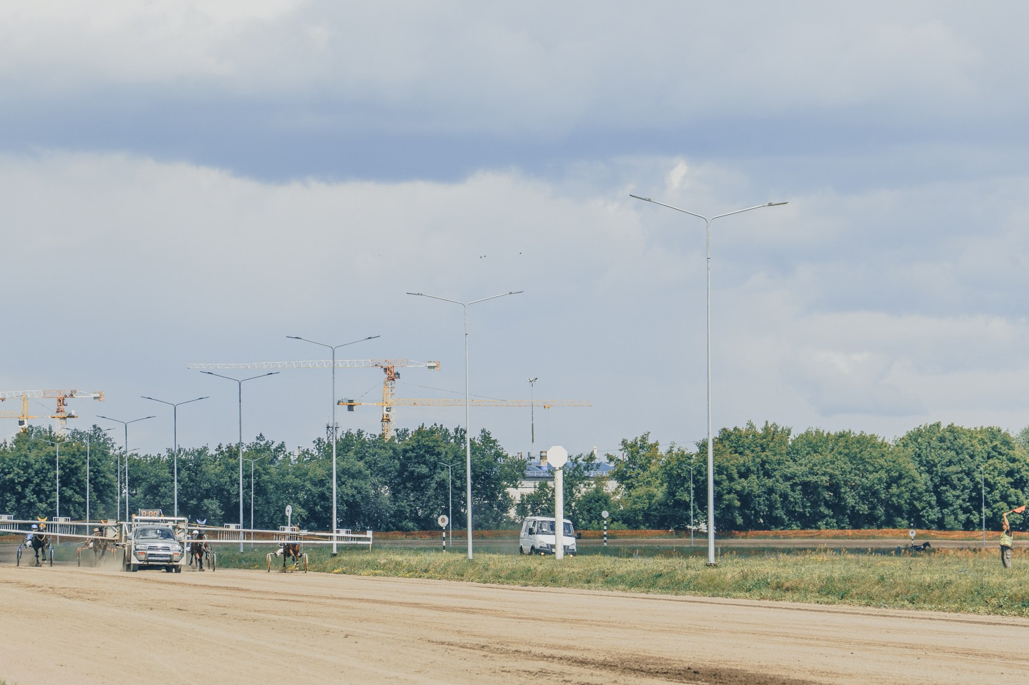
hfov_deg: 14.8
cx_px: 411
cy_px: 422
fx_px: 3972
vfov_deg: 9.9
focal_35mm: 139
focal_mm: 70
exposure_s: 1/1000
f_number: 4
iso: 50
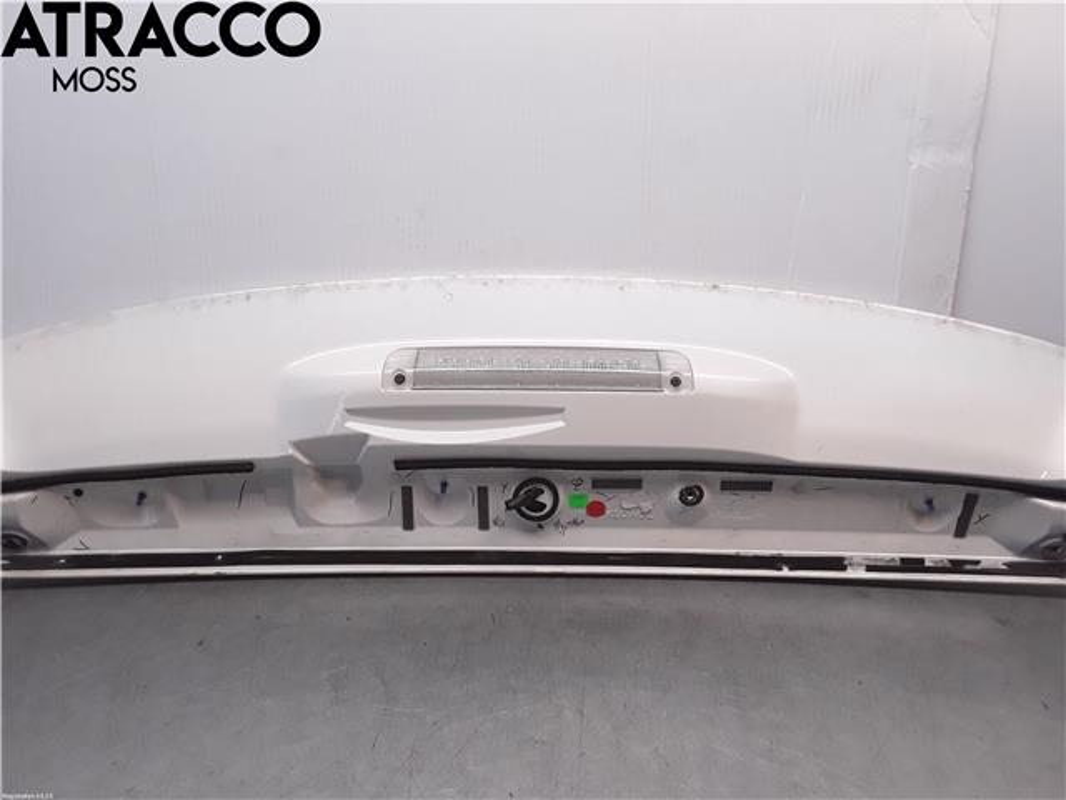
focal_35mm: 28
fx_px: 862
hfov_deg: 63.4
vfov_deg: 49.7
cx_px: 533
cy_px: 400
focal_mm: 2.91
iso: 100
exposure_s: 1/232
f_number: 1.9
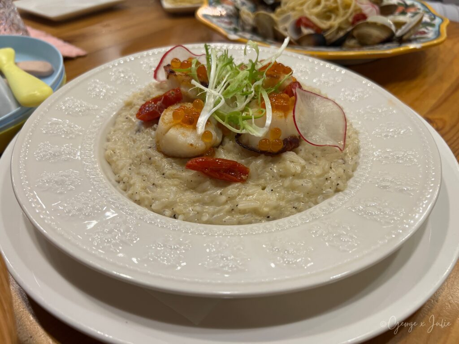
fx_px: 345
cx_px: 230
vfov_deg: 53.1
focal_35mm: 26
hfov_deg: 67.3
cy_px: 172
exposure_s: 1/120
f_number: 1.5
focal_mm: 5.7
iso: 125
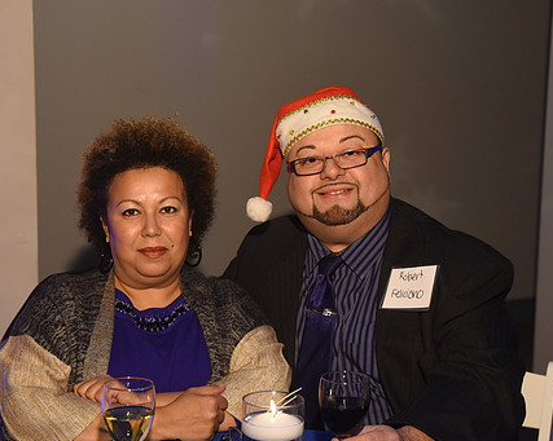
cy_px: 227
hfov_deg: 25.7
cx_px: 263
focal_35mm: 74
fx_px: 1210
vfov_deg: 20.7
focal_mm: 58
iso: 2500
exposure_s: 1/200
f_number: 5.6
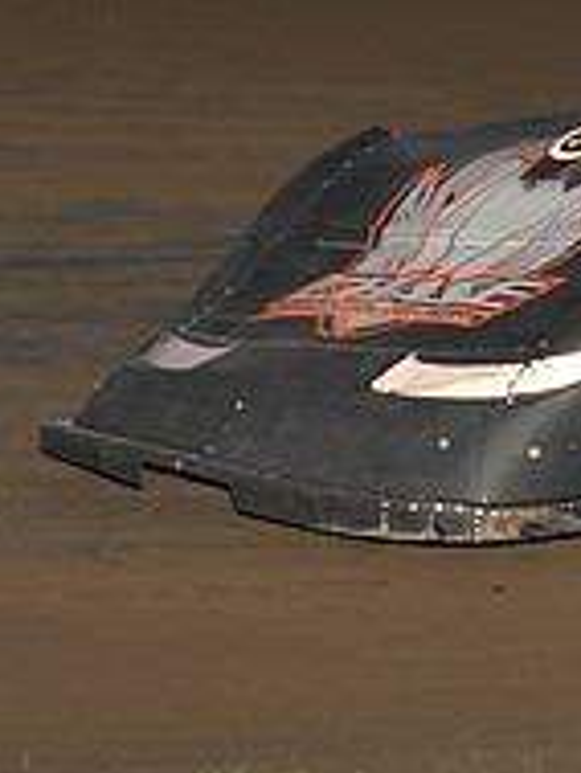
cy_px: 127
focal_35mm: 295
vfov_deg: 6.7
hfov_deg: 5.0
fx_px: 6594
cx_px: 986
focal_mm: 100
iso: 1000
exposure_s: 1/320
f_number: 7.1
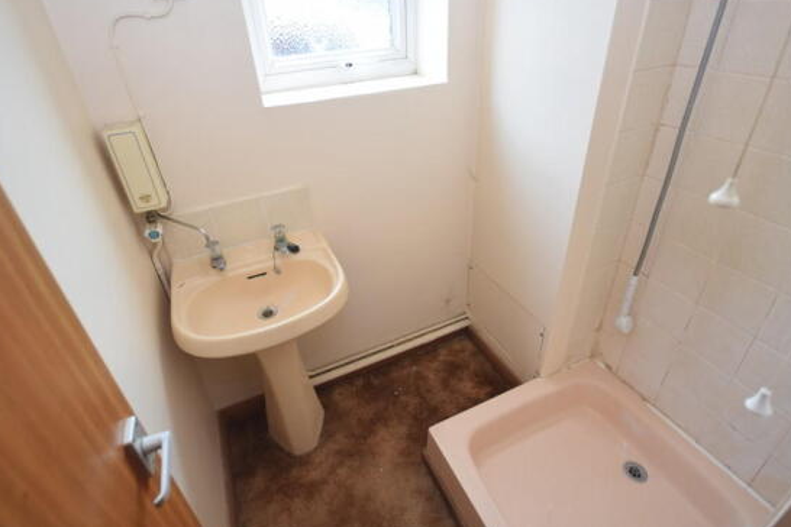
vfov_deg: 67.2
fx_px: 395
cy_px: 238
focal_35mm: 18
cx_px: 393
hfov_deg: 90.0
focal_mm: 10
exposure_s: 1/80
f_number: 4.5
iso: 400
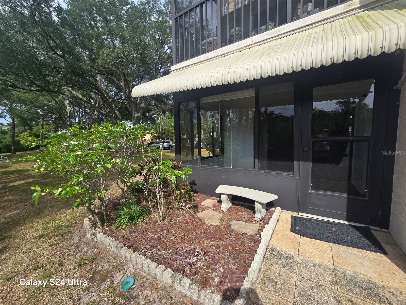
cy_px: 152
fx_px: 152
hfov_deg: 106.2
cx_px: 203
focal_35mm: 13
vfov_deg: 89.9
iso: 50
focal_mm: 2.2
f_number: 2.2
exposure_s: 1/1521
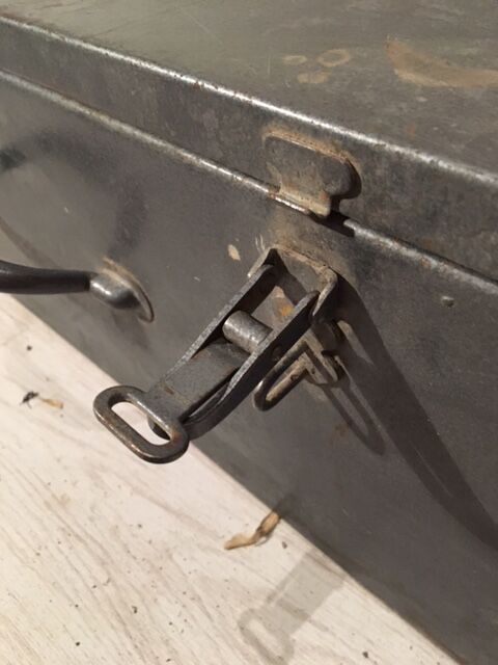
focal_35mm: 29
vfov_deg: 61.7
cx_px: 249
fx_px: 556
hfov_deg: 48.2
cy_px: 332
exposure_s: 1/17
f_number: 2.2
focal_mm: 4.15
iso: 250
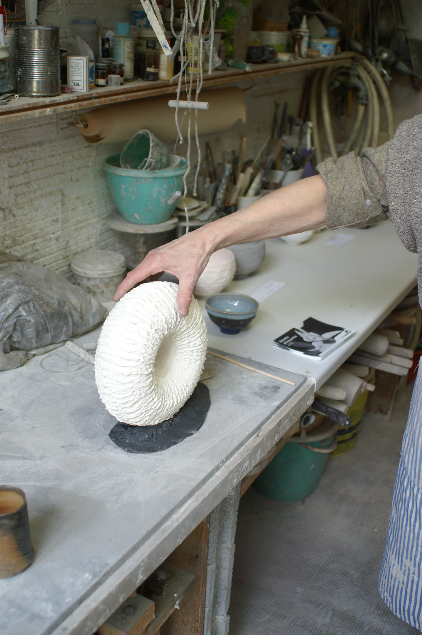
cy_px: 318
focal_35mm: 42
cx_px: 211
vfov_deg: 46.4
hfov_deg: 31.8
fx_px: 740
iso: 250
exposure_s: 1/50
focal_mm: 28
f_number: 3.5
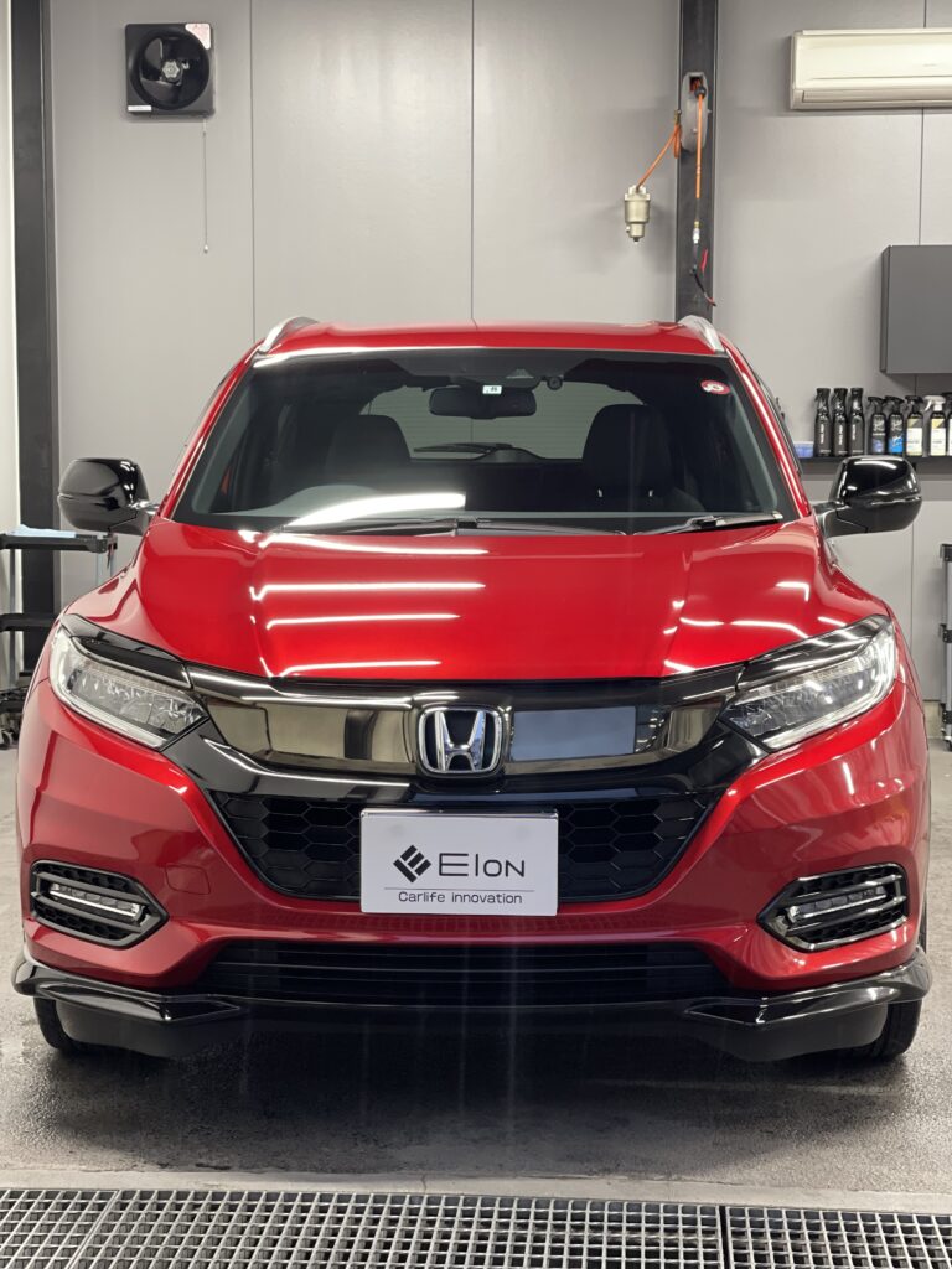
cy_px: 634
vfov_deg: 30.3
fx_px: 2347
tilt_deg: -4.1
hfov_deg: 22.9
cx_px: 476
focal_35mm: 64
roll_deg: -0.1
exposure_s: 1/40
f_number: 2.2
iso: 160
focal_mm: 7.5
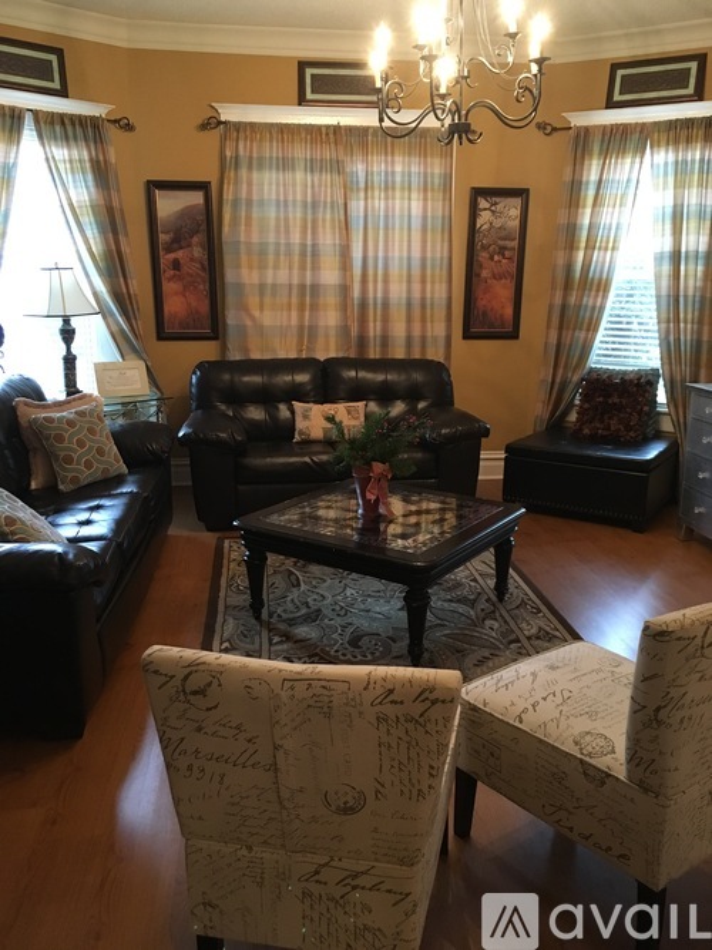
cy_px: 475
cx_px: 356
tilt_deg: -14.8
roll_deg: -0.1
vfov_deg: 61.7
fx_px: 796
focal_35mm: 29
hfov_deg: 48.2
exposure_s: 1/30
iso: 200
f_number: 2.2
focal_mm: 4.15
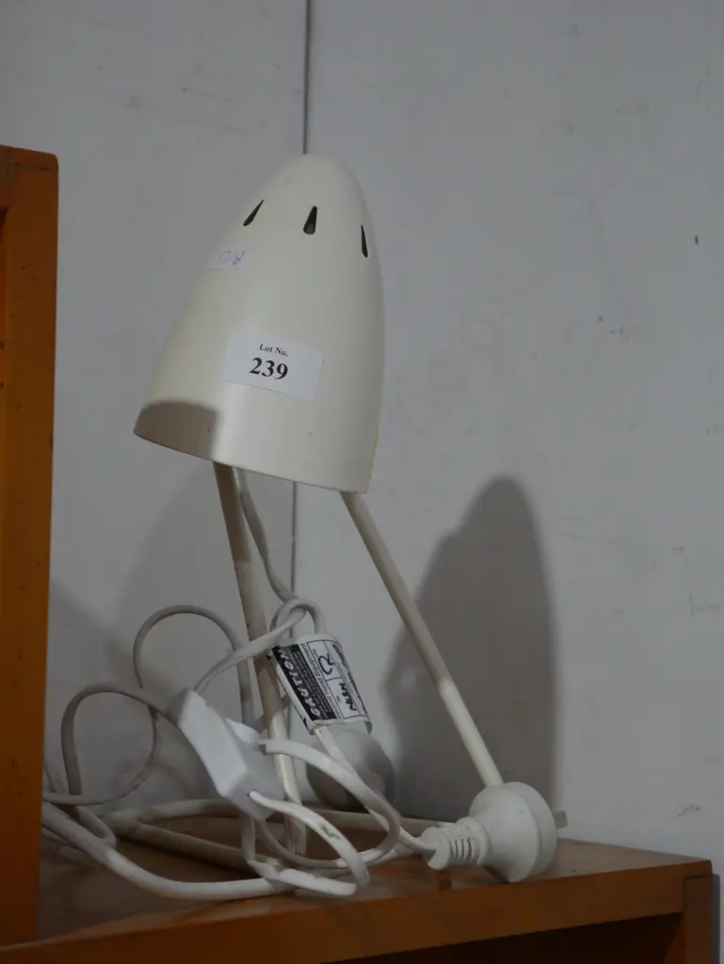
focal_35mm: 84
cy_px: 482
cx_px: 362
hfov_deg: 17.6
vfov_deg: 23.3
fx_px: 2341
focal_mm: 42
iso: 2000
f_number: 5.6
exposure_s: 1/100
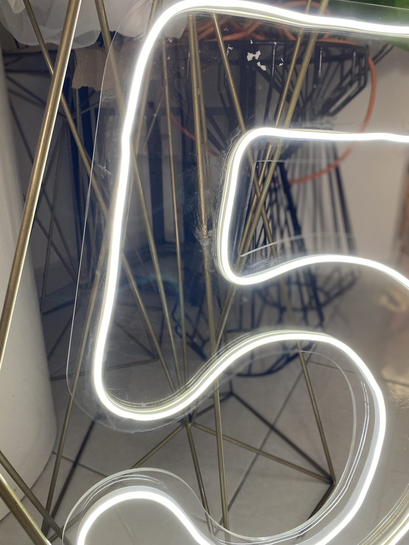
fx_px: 425
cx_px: 202
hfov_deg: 51.4
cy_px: 281
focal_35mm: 27
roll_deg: -0.6
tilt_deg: -21.2
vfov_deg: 65.3
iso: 125
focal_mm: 4.25
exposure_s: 1/120
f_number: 1.8
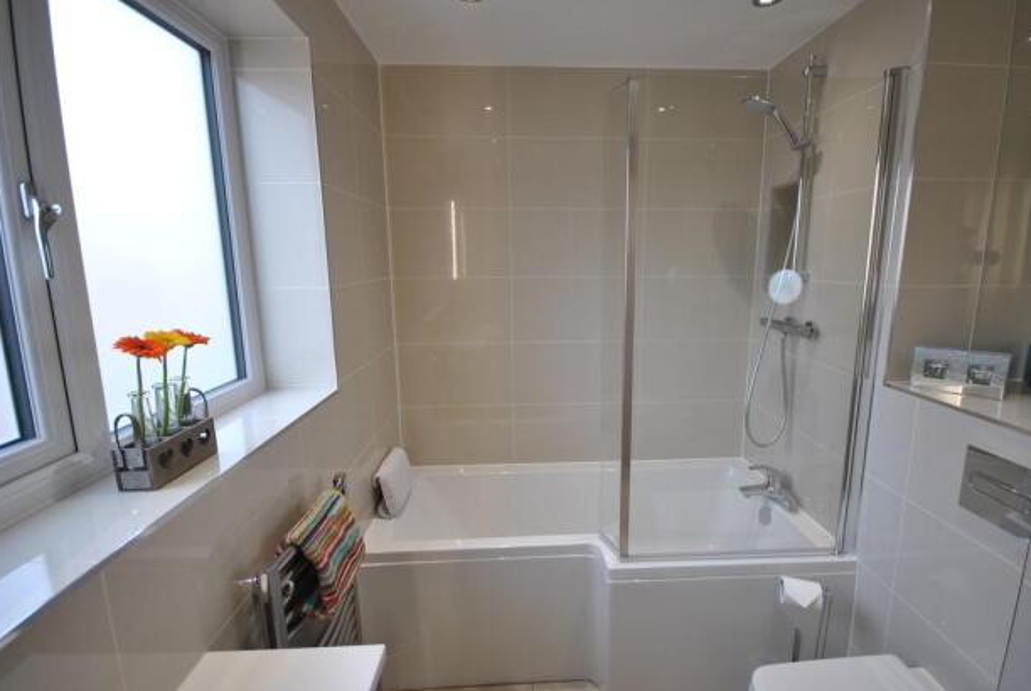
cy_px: 338
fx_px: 459
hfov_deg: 96.6
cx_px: 542
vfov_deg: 73.9
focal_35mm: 16
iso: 200
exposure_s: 1/50
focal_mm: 10
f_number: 4
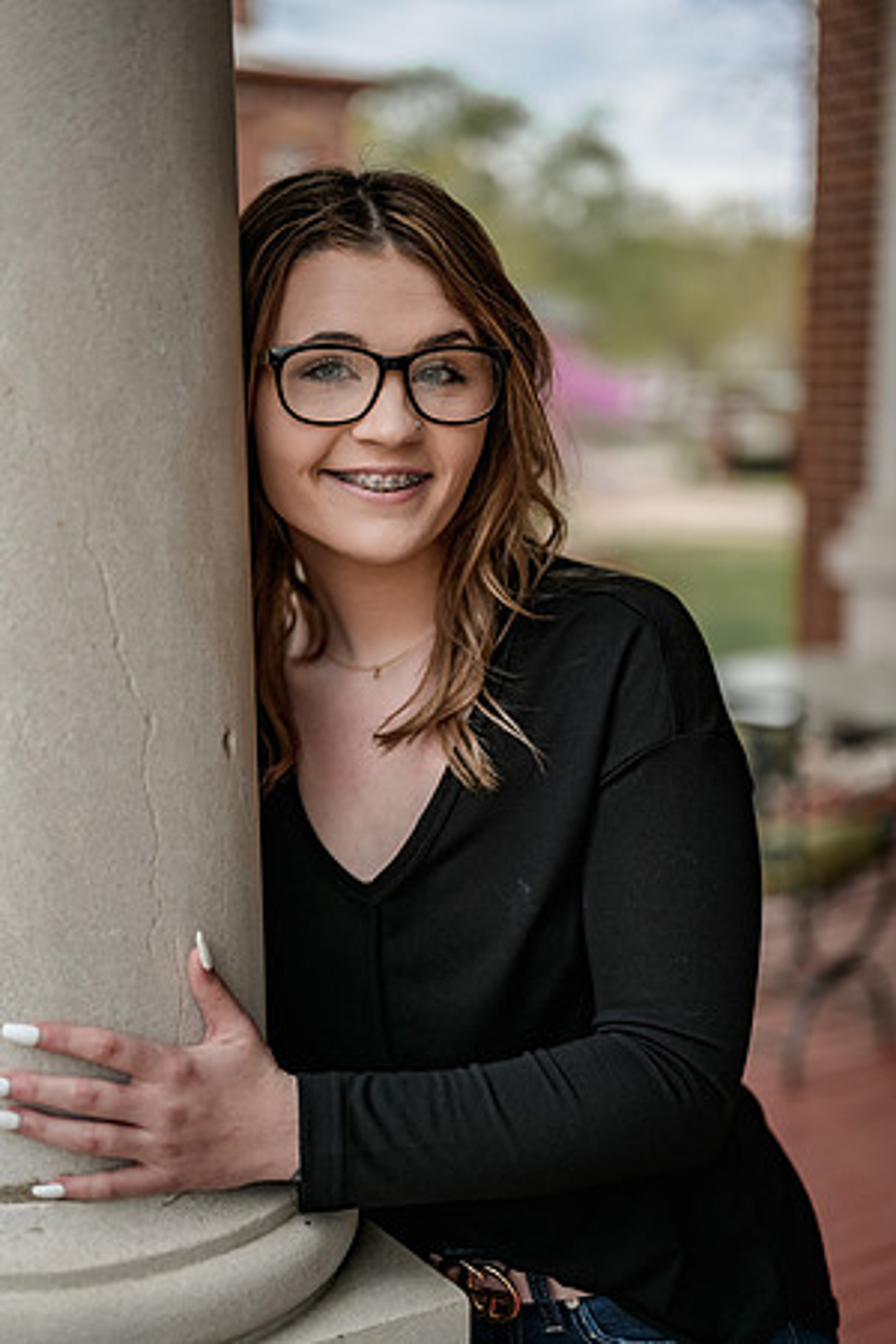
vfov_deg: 39.6
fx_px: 1867
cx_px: 448
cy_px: 672
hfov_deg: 27.0
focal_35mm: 50
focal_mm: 50
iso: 200
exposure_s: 1/1000
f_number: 1.8
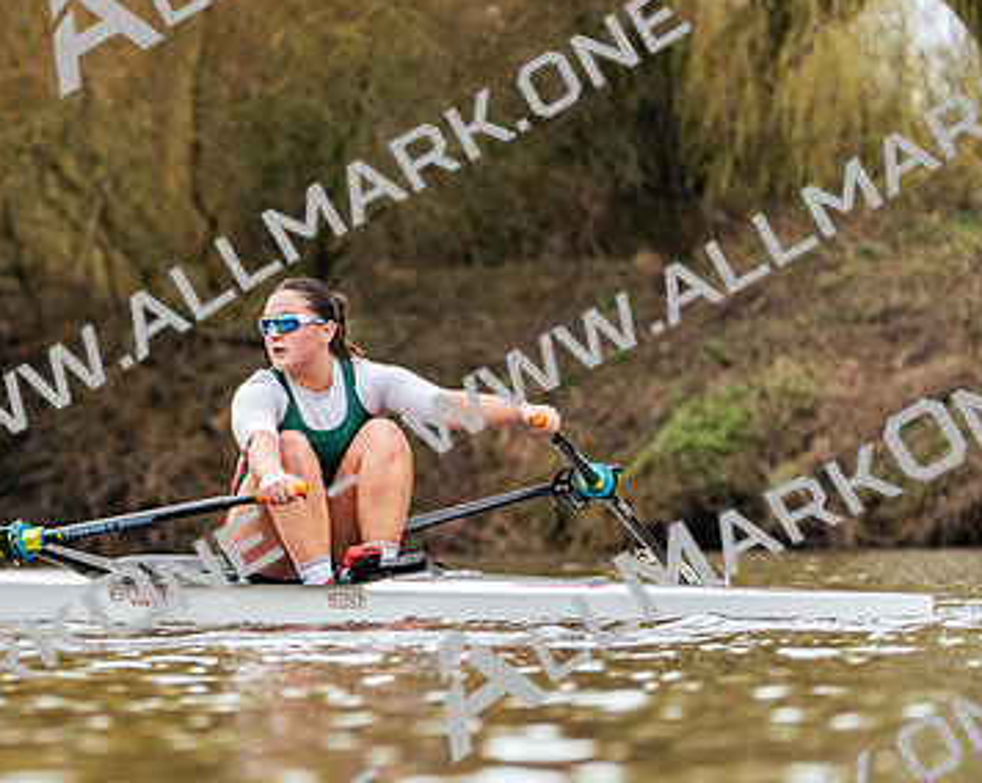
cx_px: 201
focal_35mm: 366
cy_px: 500
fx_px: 10626
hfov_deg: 5.3
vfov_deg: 4.2
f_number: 6.3
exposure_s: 1/2000
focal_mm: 239
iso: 2500
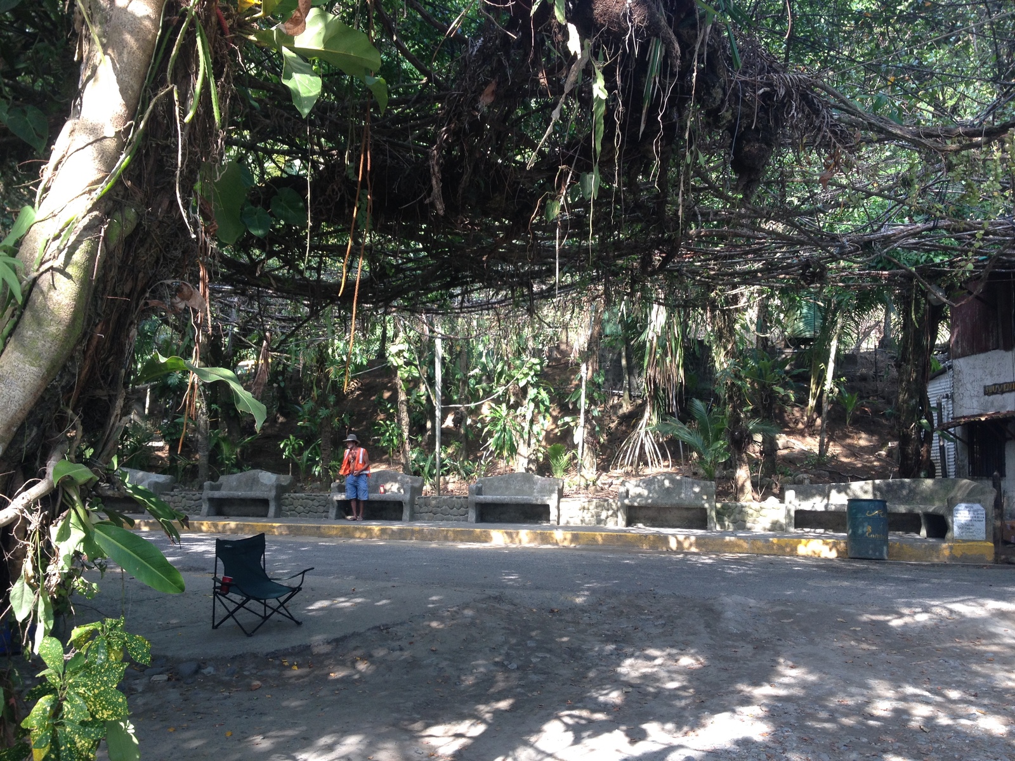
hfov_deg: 52.6
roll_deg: -0.5
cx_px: 508
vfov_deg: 40.7
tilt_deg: +2.5
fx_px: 1026
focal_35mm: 35
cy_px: 380
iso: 50
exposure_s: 1/120
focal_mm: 4.28
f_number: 2.4
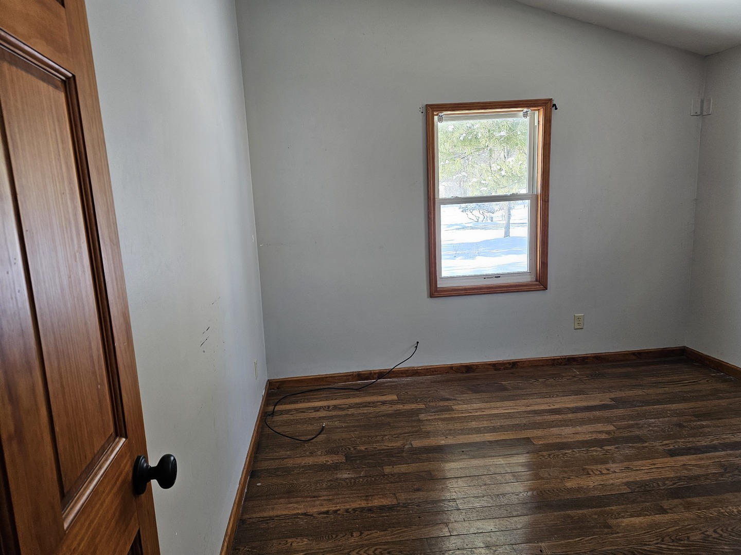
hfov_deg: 73.9
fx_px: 492
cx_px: 370
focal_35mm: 23
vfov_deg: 58.9
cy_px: 278
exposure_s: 1/78
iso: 80
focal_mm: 6.3
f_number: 1.7
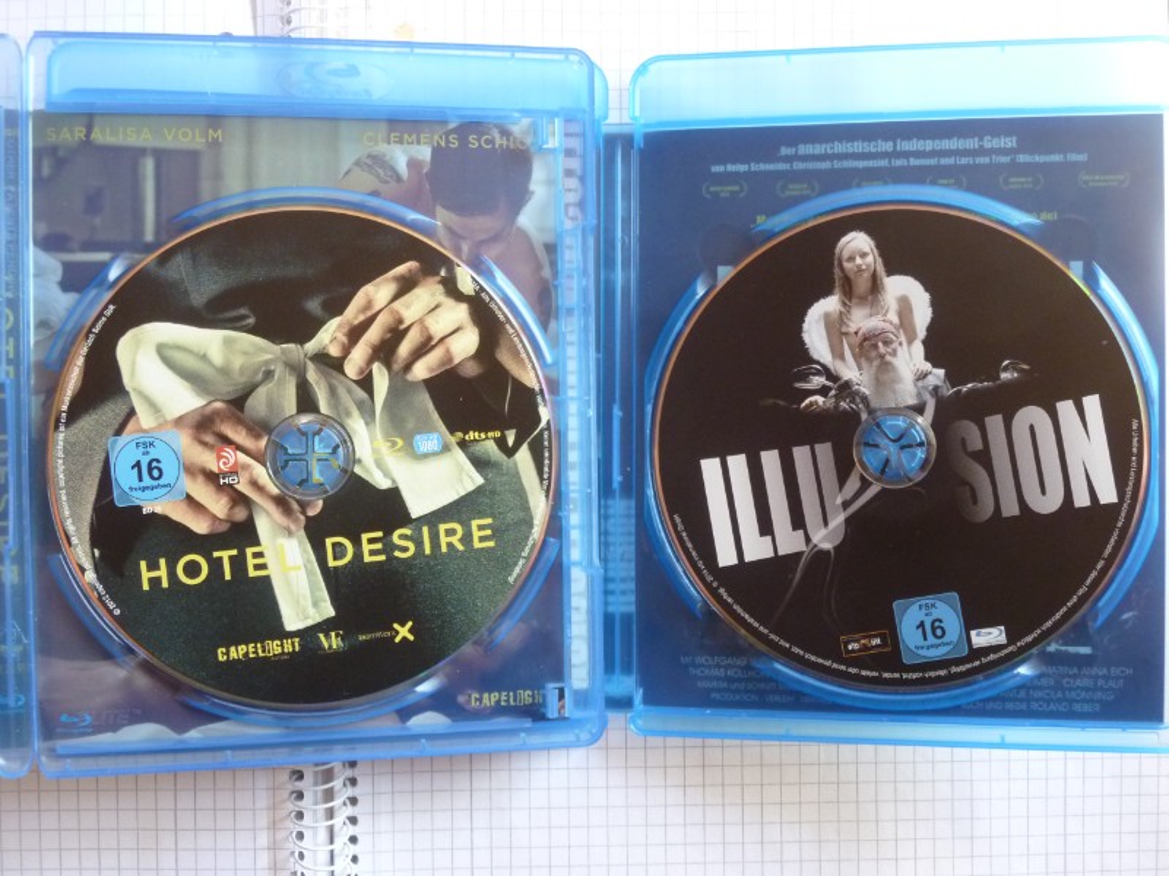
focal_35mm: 42
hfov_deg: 44.8
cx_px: 584
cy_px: 438
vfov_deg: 34.3
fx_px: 1418
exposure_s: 1/40
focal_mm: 7.6
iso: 400
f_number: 4.1
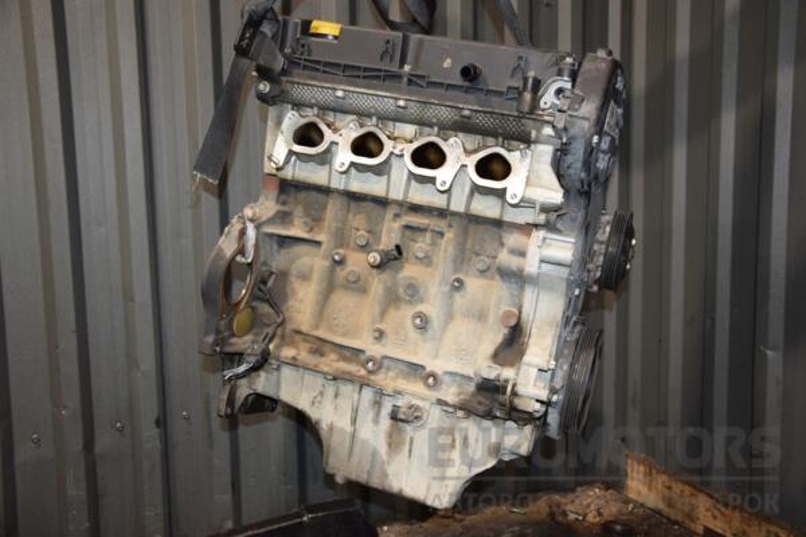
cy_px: 268
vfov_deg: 35.5
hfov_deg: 51.3
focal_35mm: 38
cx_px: 403
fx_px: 840
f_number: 5
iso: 800
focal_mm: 25
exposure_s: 1/60
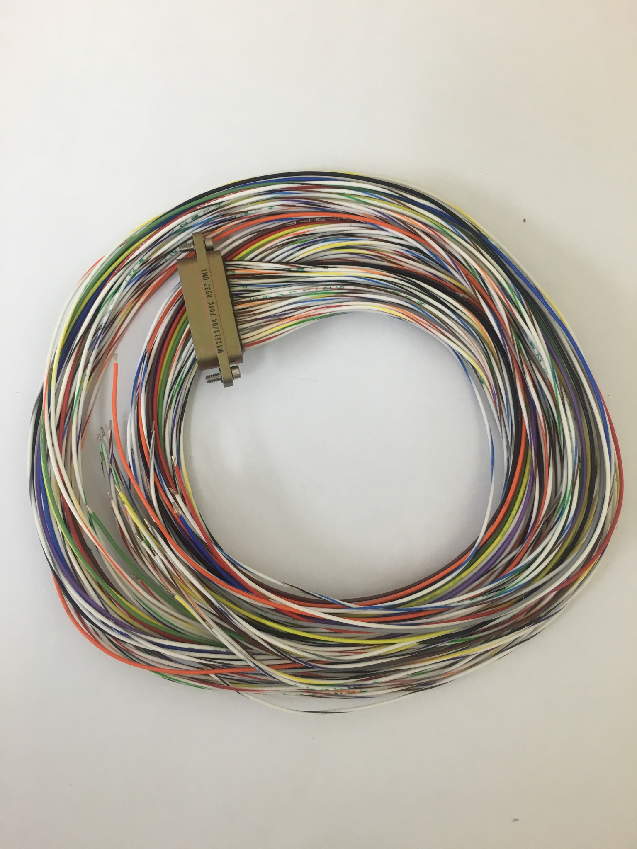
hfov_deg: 48.2
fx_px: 712
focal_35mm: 29
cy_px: 424
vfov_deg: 61.7
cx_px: 318
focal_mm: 4.15
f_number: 2.2
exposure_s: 1/30
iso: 50
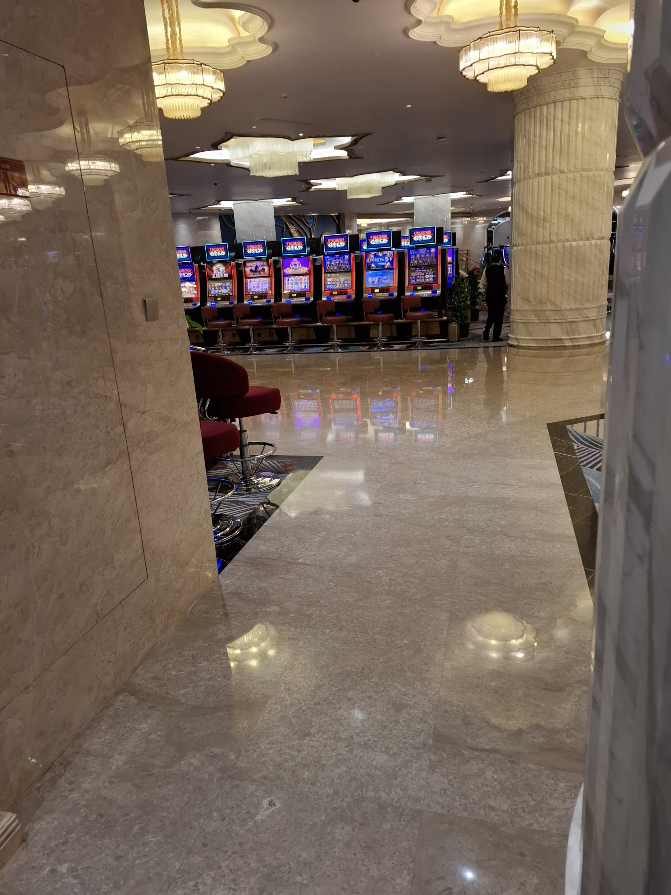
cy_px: 448
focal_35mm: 23
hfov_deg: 58.9
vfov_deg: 73.9
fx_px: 594
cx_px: 336
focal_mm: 5.54
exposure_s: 1/100
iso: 200
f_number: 1.8
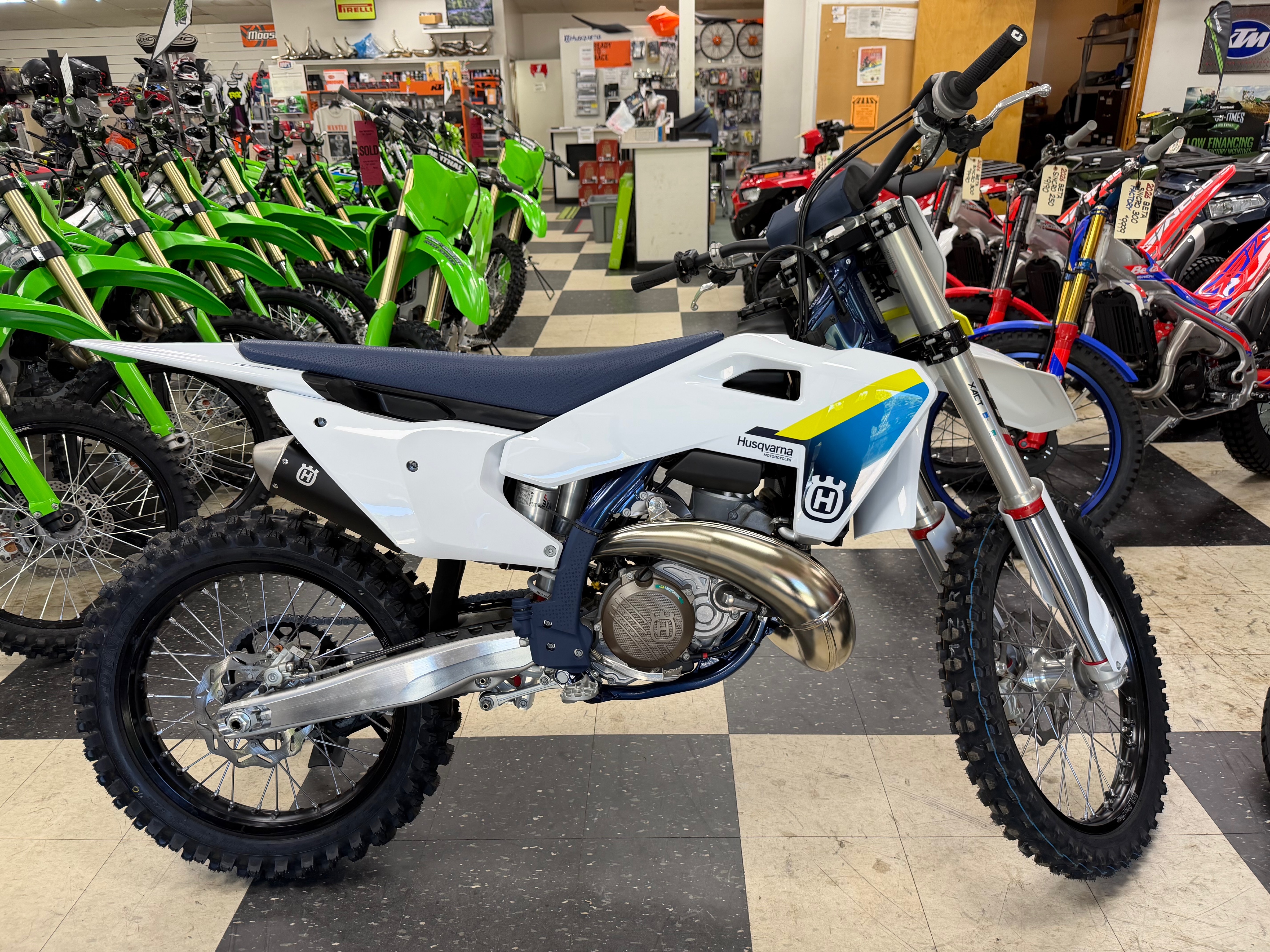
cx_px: 635
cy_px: 476
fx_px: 880
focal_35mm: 24
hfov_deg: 71.6
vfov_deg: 56.8
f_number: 1.78
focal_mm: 6.76
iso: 160
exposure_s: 1/120
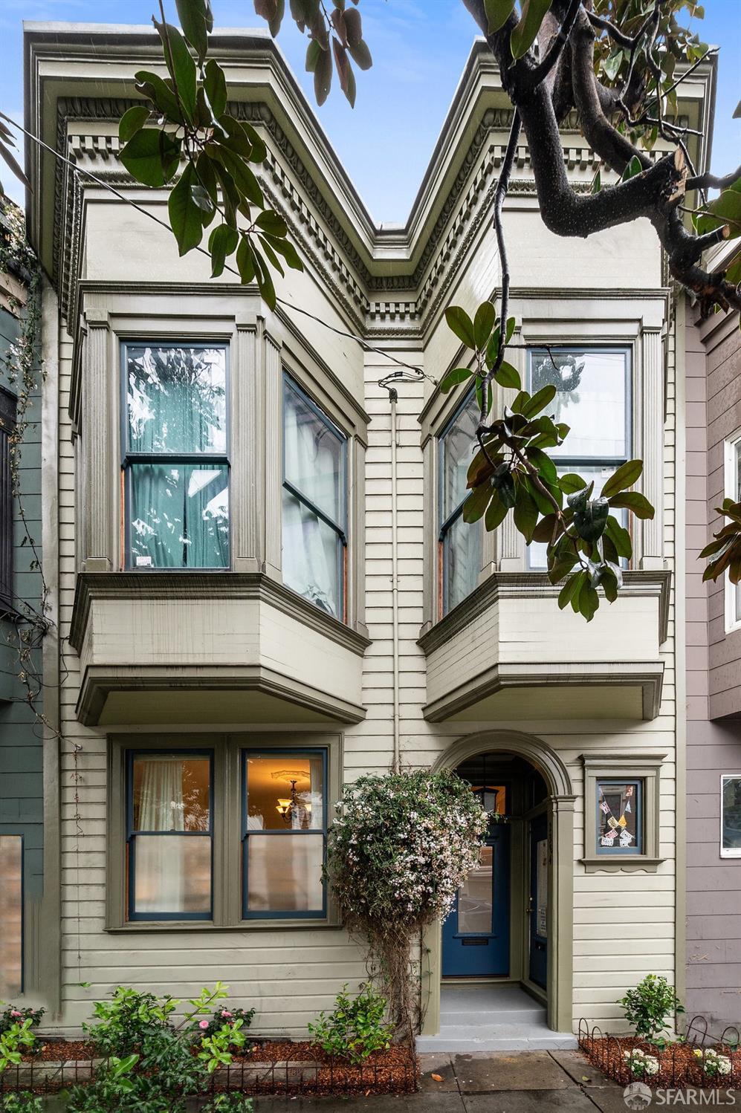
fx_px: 433
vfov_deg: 104.3
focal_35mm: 14
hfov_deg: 81.1
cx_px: 370
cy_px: 556
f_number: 9
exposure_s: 1/60
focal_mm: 14
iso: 400
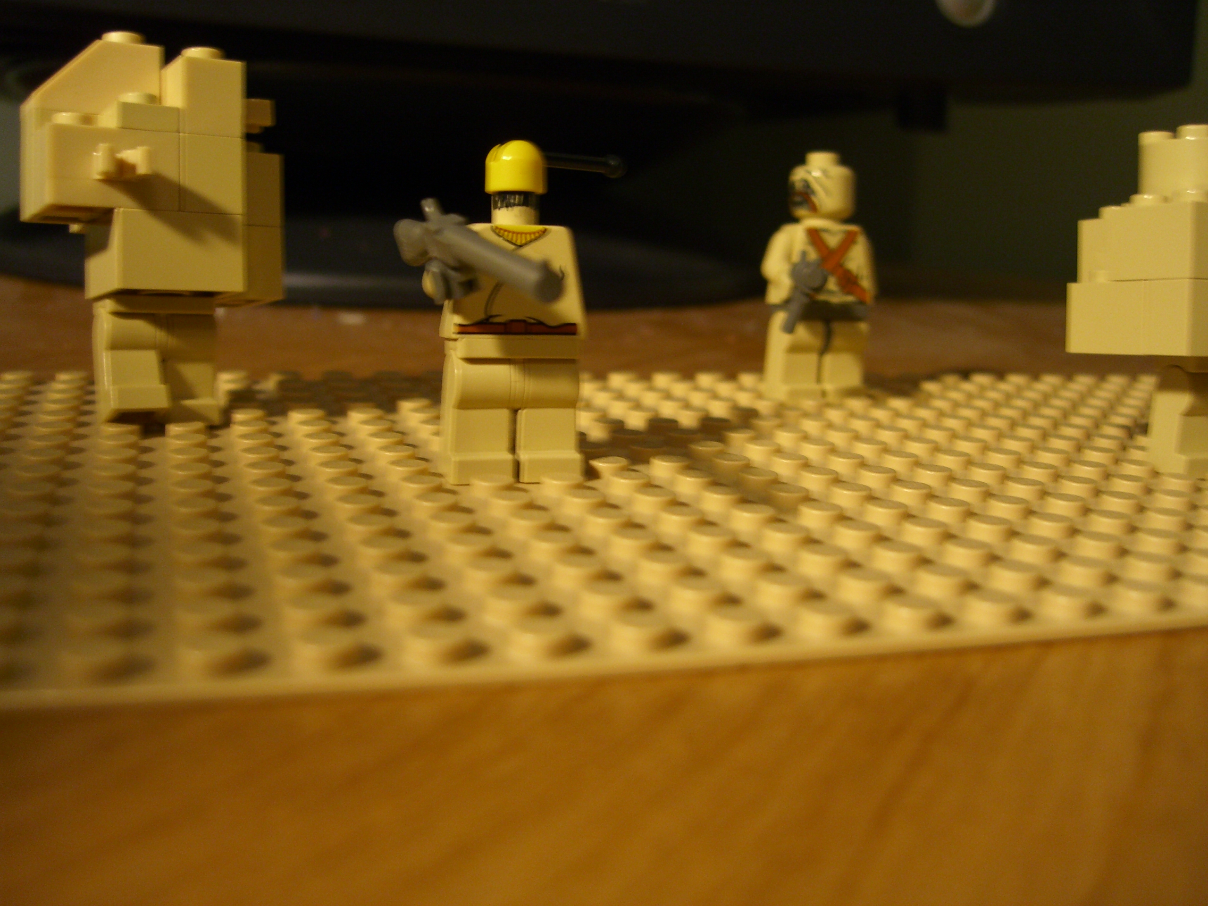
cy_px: 453
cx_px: 604
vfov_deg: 37.7
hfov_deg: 49.0
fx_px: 1326
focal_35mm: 38
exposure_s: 1/8
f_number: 2.8
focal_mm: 7.9
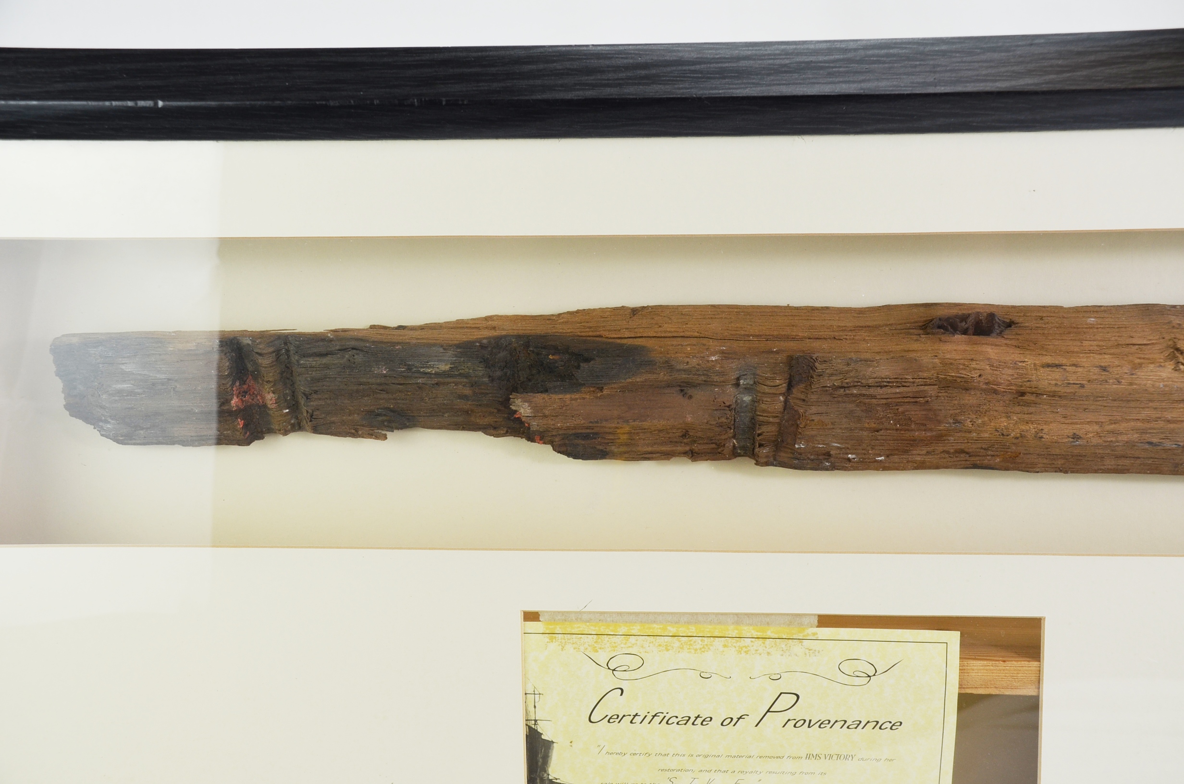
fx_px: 1378
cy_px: 392
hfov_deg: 46.5
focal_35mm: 42
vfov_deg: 31.8
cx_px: 592
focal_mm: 28
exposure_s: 1/125
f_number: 5.6
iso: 250
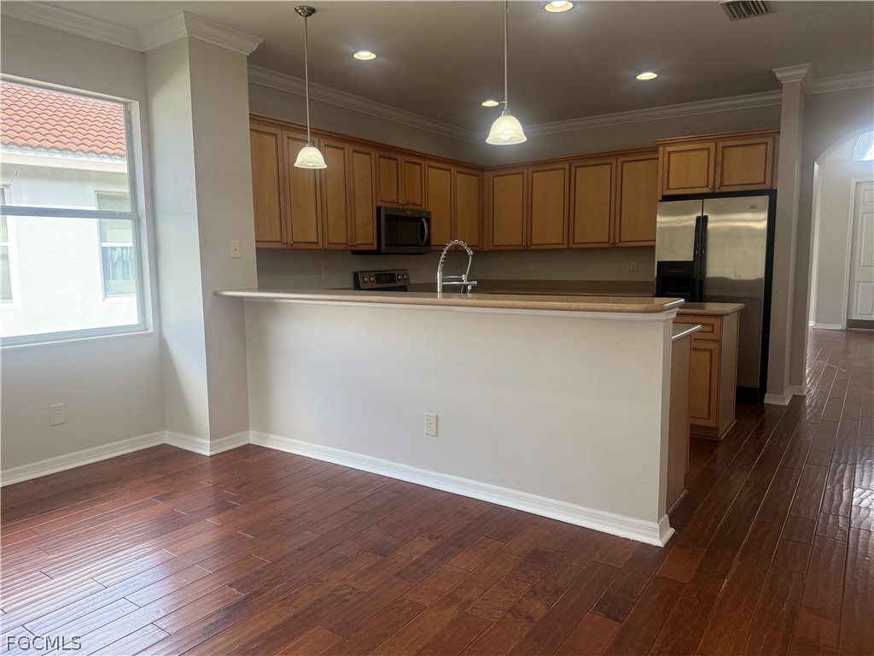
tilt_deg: -5.9
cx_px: 437
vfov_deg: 56.8
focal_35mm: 24
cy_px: 328
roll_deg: +0.6
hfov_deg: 71.6
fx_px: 606
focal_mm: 6.76
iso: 125
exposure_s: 1/225
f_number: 1.78
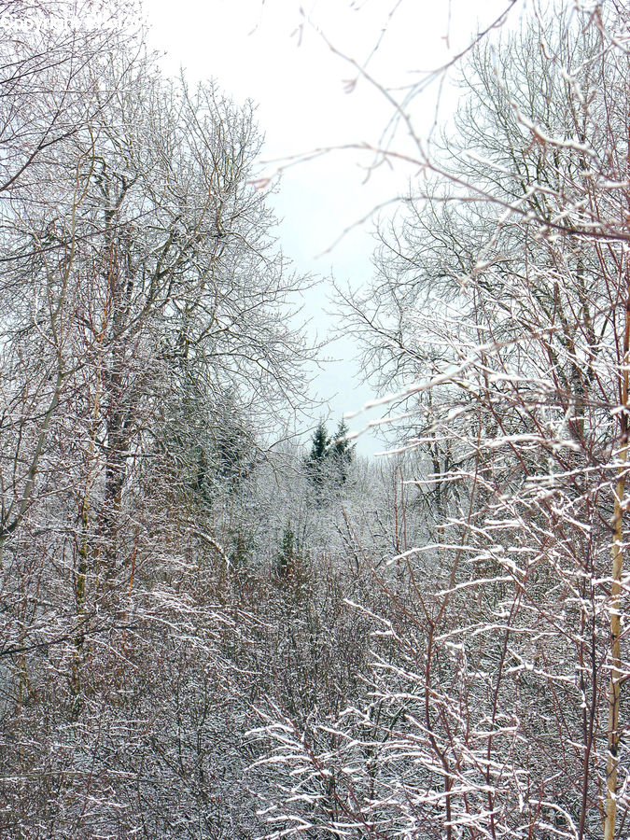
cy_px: 420
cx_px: 315
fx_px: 3082
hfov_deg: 11.7
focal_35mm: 127
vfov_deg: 15.5
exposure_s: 1/150
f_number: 6
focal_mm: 32.4
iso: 50
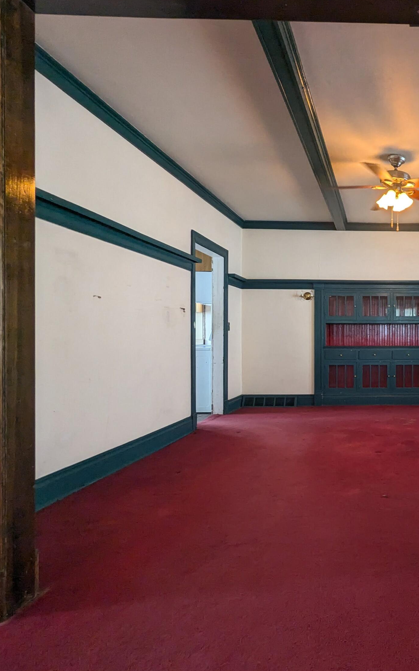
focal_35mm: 23
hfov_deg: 46.3
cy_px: 338
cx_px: 398
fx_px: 420
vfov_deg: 77.2
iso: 127
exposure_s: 1/60
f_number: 2.2
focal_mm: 2.35
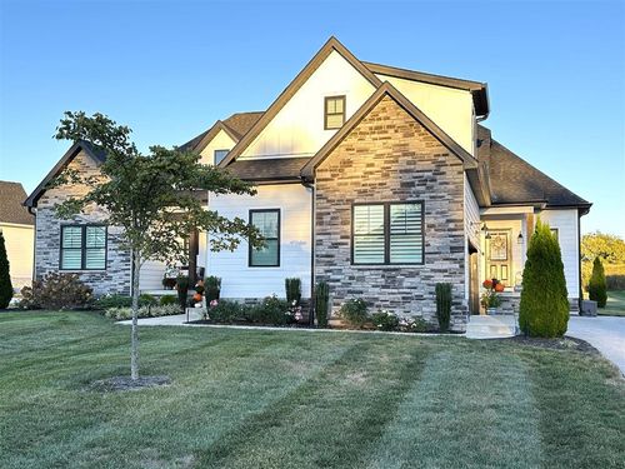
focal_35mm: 35
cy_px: 234
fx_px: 632
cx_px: 312
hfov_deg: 52.6
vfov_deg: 40.7
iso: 80
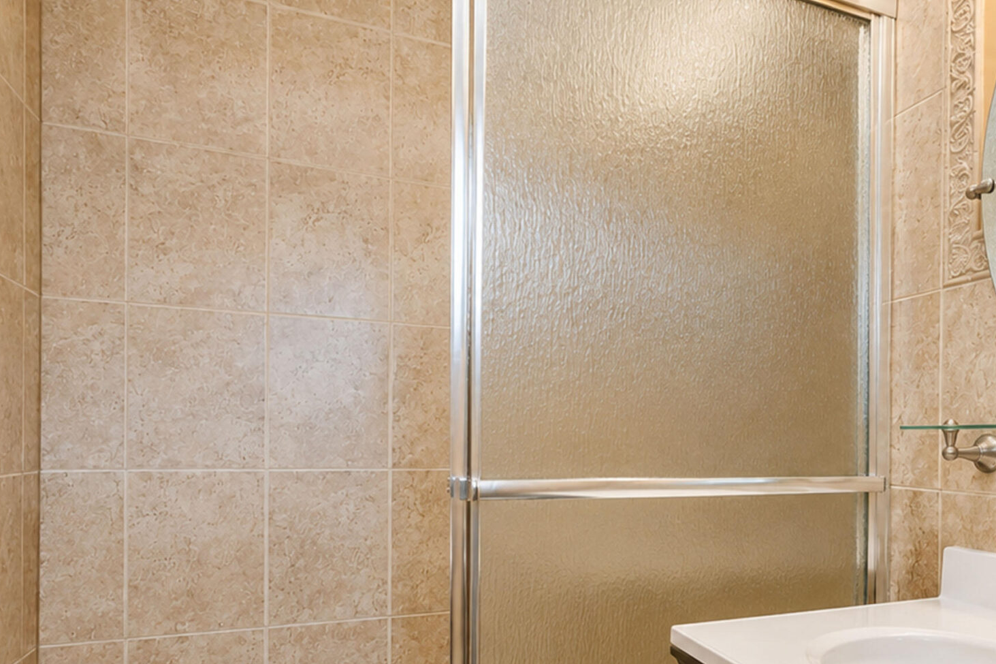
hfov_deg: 62.4
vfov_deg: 45.7
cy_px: 440
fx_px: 775
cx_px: 725
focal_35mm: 28
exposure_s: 1/10
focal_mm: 16
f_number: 4
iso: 64
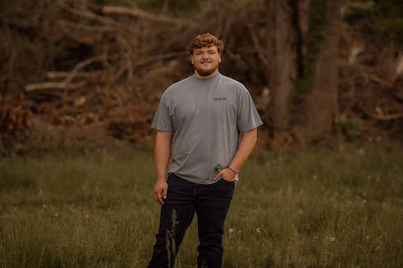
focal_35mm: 143
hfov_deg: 14.3
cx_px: 184
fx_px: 1605
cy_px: 122
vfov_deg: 9.6
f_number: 1.6
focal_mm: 85
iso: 125
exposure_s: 1/320
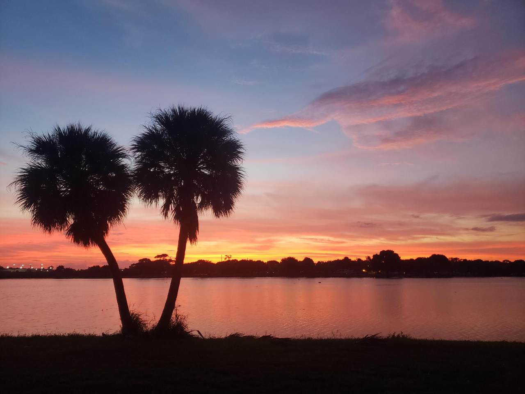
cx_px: 262
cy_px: 197
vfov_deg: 53.1
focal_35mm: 26
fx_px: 394
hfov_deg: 67.3
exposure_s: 1/42
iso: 250
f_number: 1.5
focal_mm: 4.3
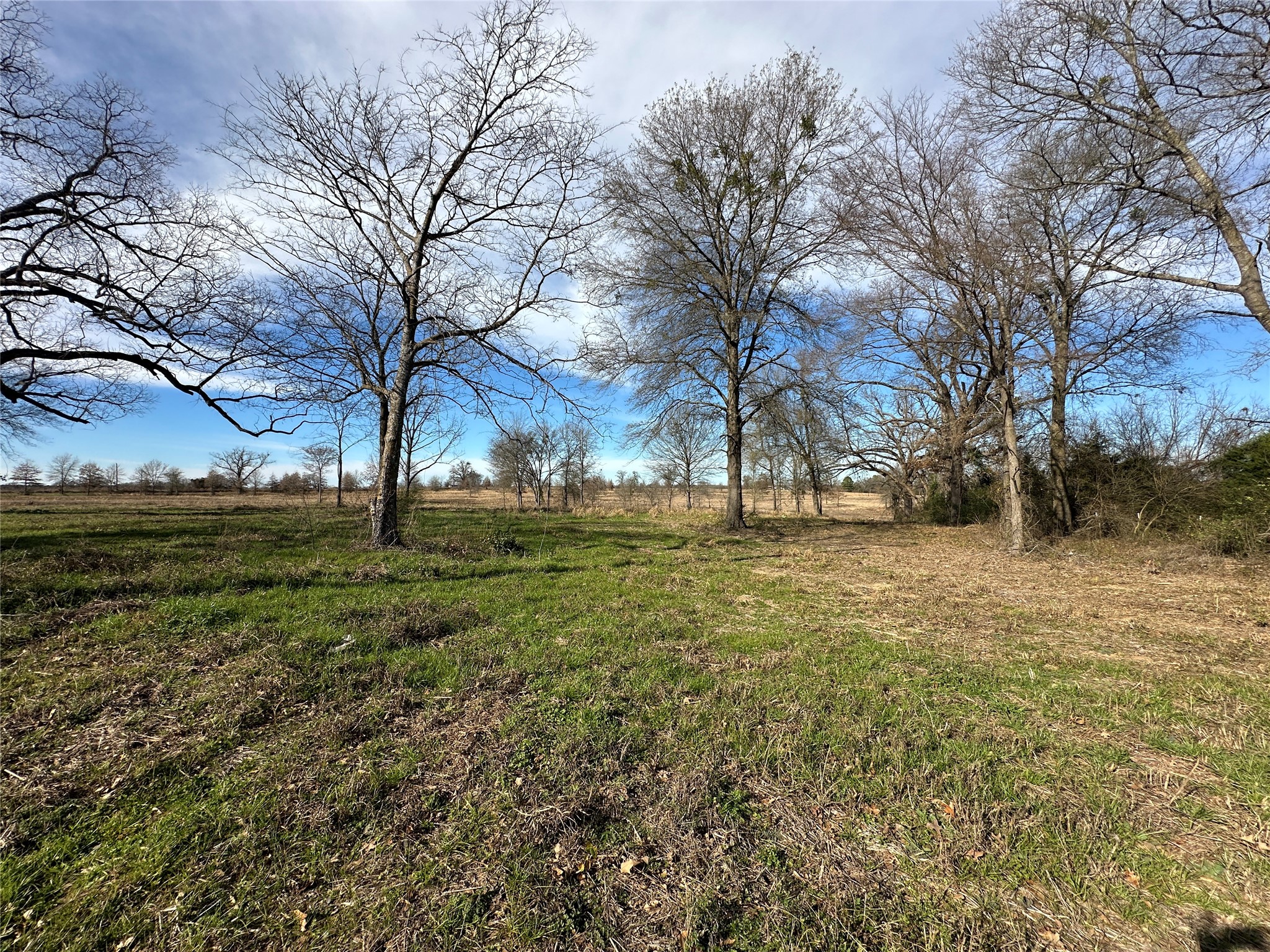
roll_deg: -0.9
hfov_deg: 102.1
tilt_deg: +2.7
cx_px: 635
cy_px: 476
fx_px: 514
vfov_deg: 85.7
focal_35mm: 14
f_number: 2.2
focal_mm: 2.22
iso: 50
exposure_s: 1/1984
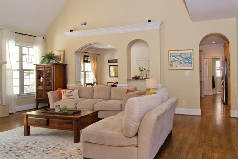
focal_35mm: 25
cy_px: 73
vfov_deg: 51.7
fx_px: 164
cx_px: 153
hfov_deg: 70.5
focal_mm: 11
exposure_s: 1/50
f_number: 5.6
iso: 1250
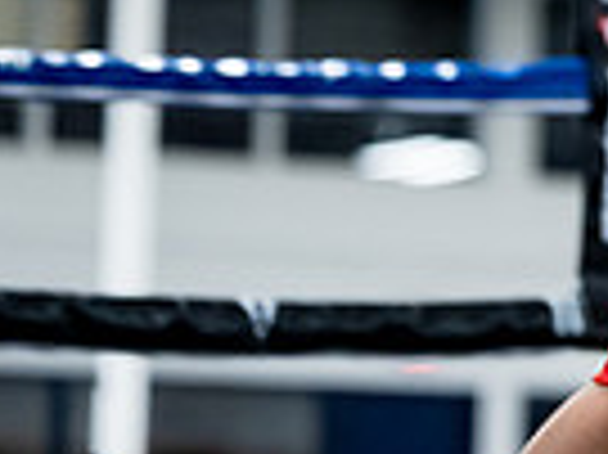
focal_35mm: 289
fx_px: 5072
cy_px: -375
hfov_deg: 6.7
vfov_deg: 5.1
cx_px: 1072
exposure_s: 1/800
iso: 3200
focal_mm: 70
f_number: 2
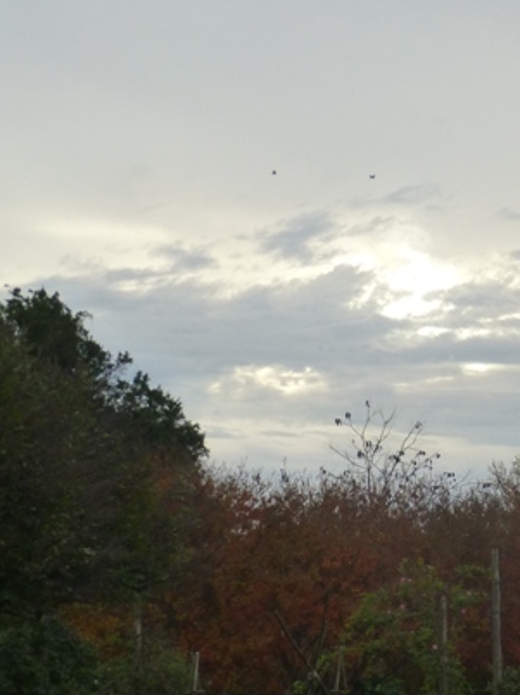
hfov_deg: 11.4
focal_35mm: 129
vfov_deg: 15.2
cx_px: 422
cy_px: 496
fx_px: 2587
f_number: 4.3
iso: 160
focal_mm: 10.7
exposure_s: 1/160
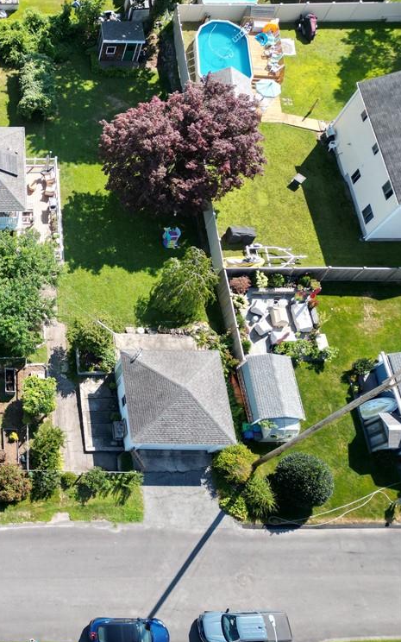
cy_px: 328
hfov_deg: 32.2
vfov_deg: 55.3
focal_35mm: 35
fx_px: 612
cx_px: -36
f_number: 1.7
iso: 150
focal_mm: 6.72
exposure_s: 1/1250
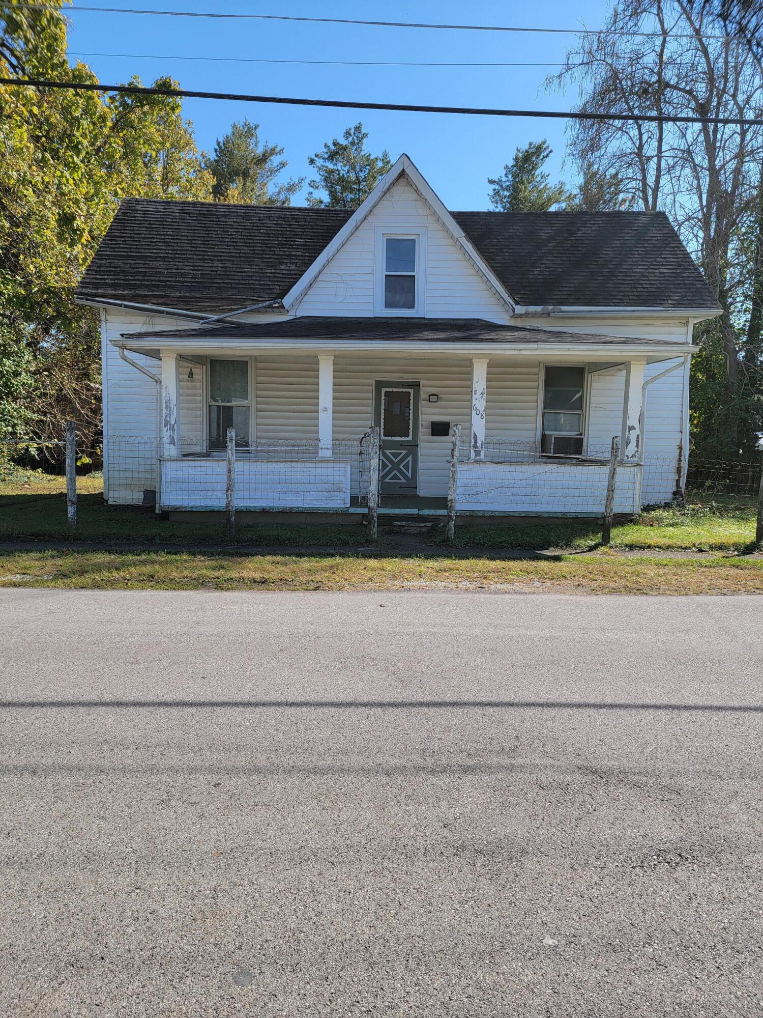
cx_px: 382
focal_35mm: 24
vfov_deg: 71.6
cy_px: 509
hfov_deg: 56.8
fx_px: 705
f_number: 1.8
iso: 16
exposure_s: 1/631
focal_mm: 6.7
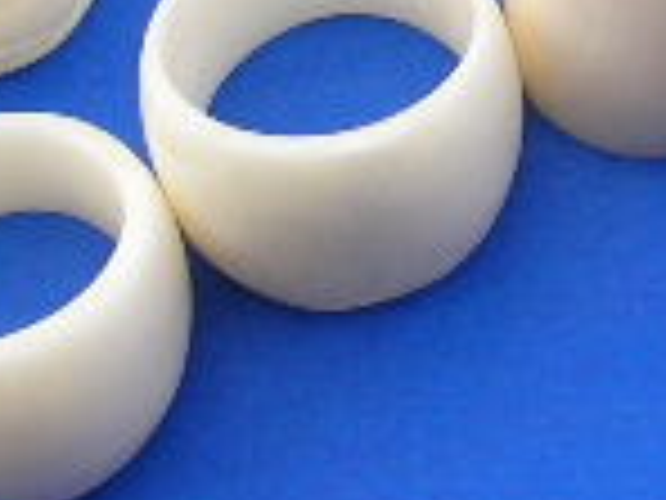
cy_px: -9
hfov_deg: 13.0
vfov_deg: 9.8
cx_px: 504
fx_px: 2905
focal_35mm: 151
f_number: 2.8
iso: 50
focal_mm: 5.8
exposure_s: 1/374
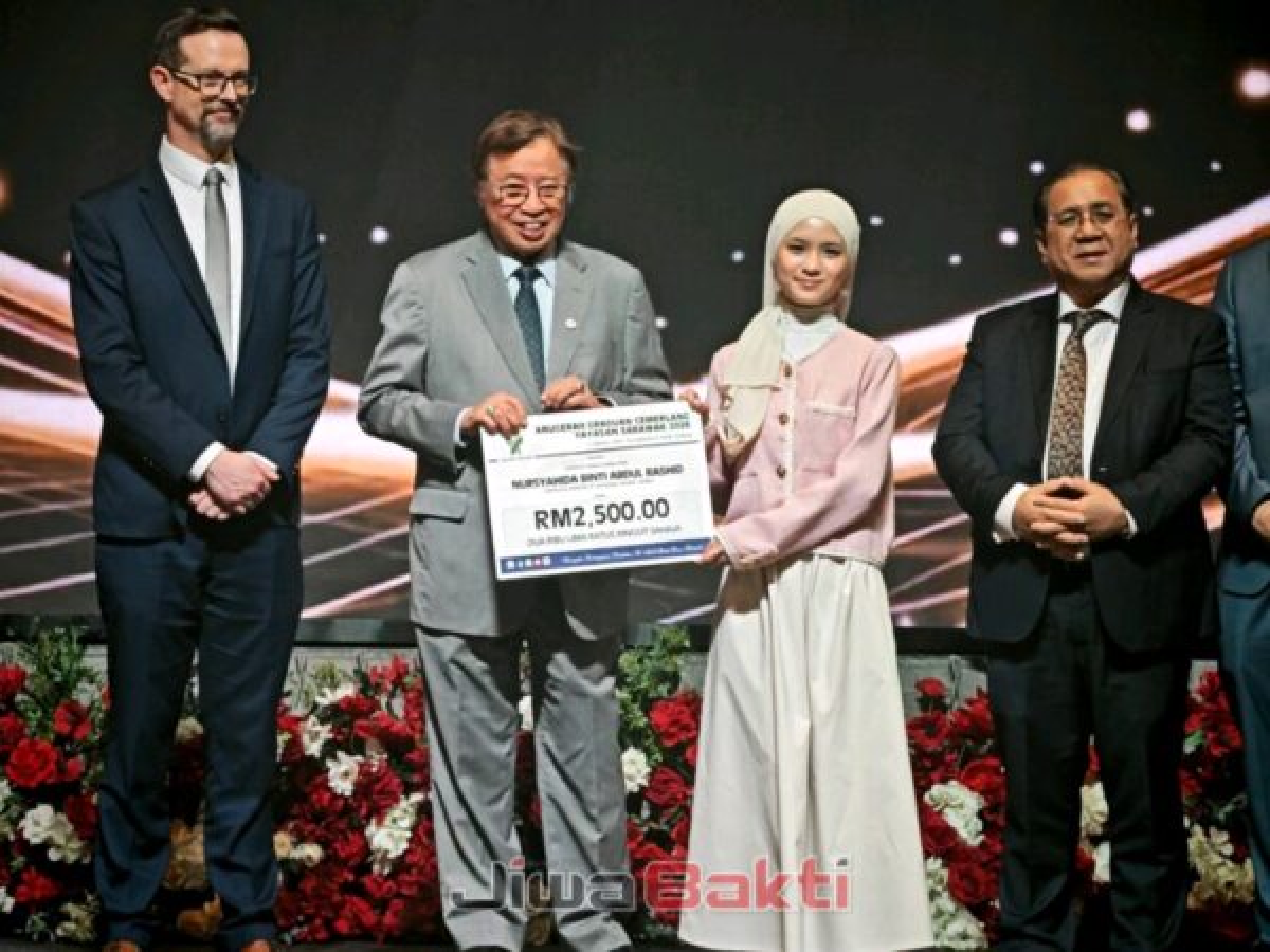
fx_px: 7521
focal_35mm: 205
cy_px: 476
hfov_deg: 9.7
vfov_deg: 7.2
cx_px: 635
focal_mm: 15.38
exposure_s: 1/50
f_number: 2.6
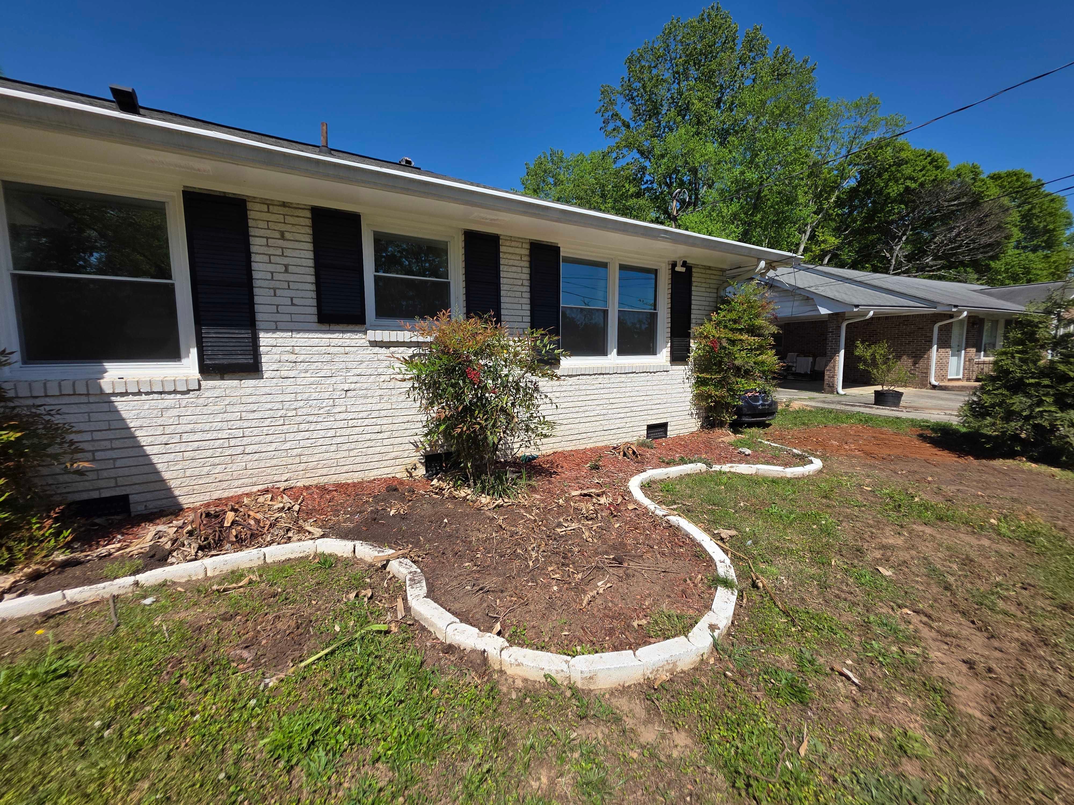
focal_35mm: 13
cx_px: 537
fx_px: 403
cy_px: 402
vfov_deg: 89.9
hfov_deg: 106.2
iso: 40
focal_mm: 2.2
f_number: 1.9
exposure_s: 1/3333
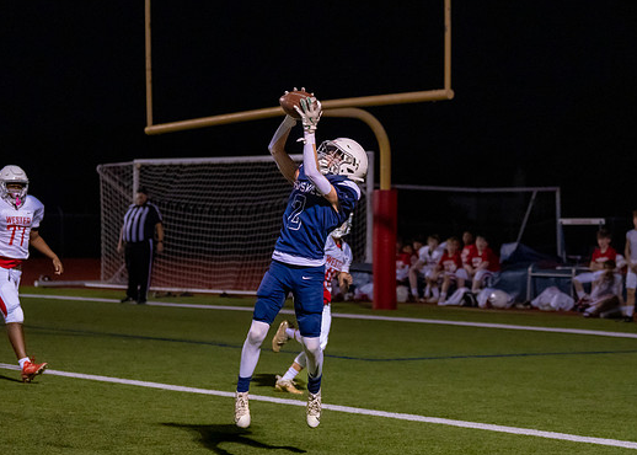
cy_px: 246
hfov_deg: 16.8
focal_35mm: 119
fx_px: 2153
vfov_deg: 12.1
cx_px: 366
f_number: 2.8
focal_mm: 70
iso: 5000
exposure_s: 1/1000
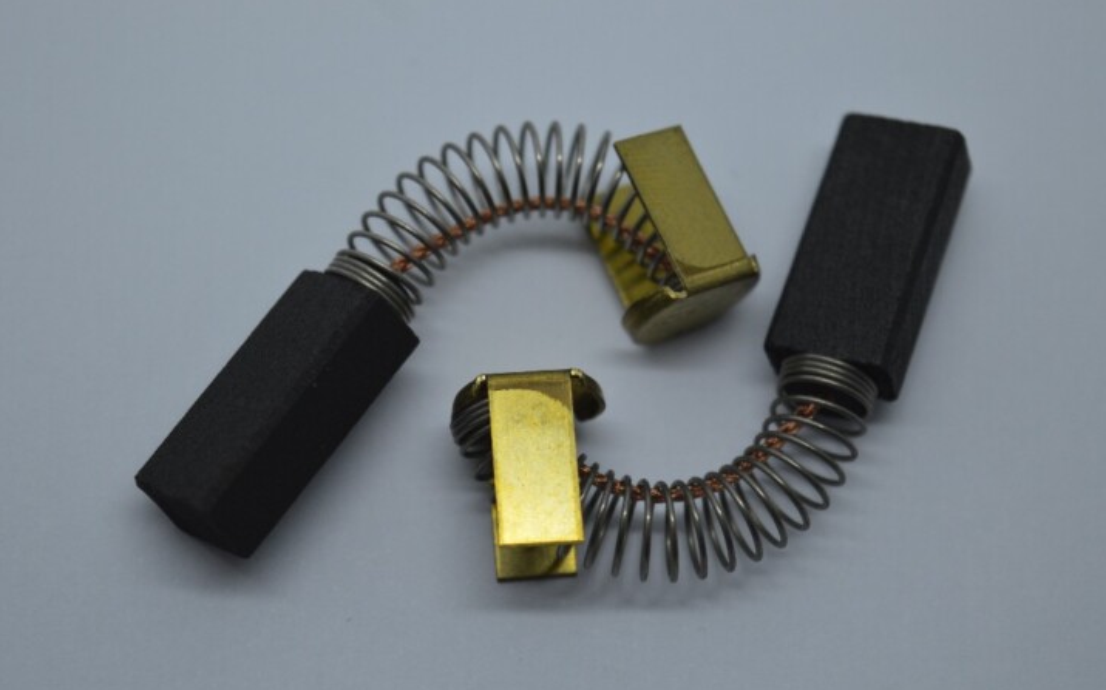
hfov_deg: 24.5
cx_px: 553
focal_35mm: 85
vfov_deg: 15.4
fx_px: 2547
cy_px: 362
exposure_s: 1/125
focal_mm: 55
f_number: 5.6
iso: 280
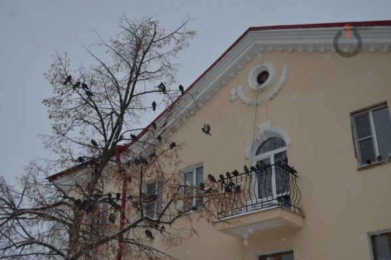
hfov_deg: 42.8
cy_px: 129
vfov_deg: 29.2
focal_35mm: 46
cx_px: 194
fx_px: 499
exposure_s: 1/4000
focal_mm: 30
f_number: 4.2
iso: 250
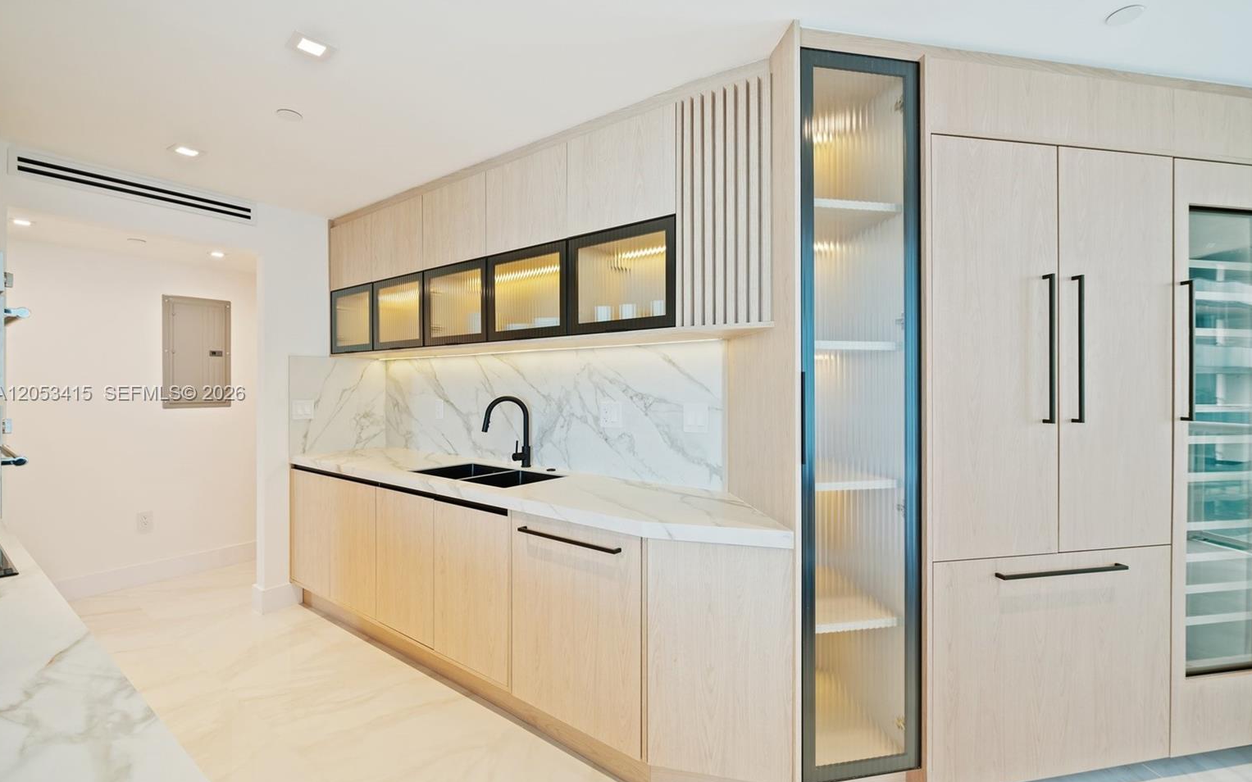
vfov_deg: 71.2
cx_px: 645
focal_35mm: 16
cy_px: 395
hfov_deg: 97.8
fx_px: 546
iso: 200
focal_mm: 15
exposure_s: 1/5
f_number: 8
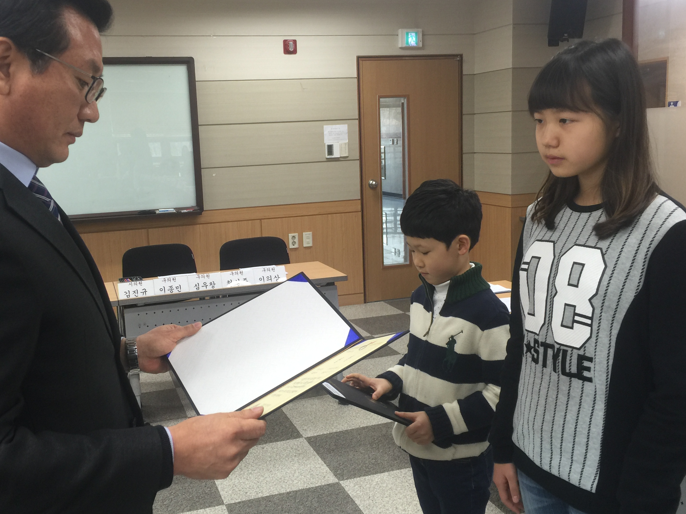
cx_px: 294
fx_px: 713
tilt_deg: -9.5
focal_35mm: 36
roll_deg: +2.0
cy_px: 247
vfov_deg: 39.7
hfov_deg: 51.2
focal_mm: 4.15
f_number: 2.2
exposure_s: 1/15
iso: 32
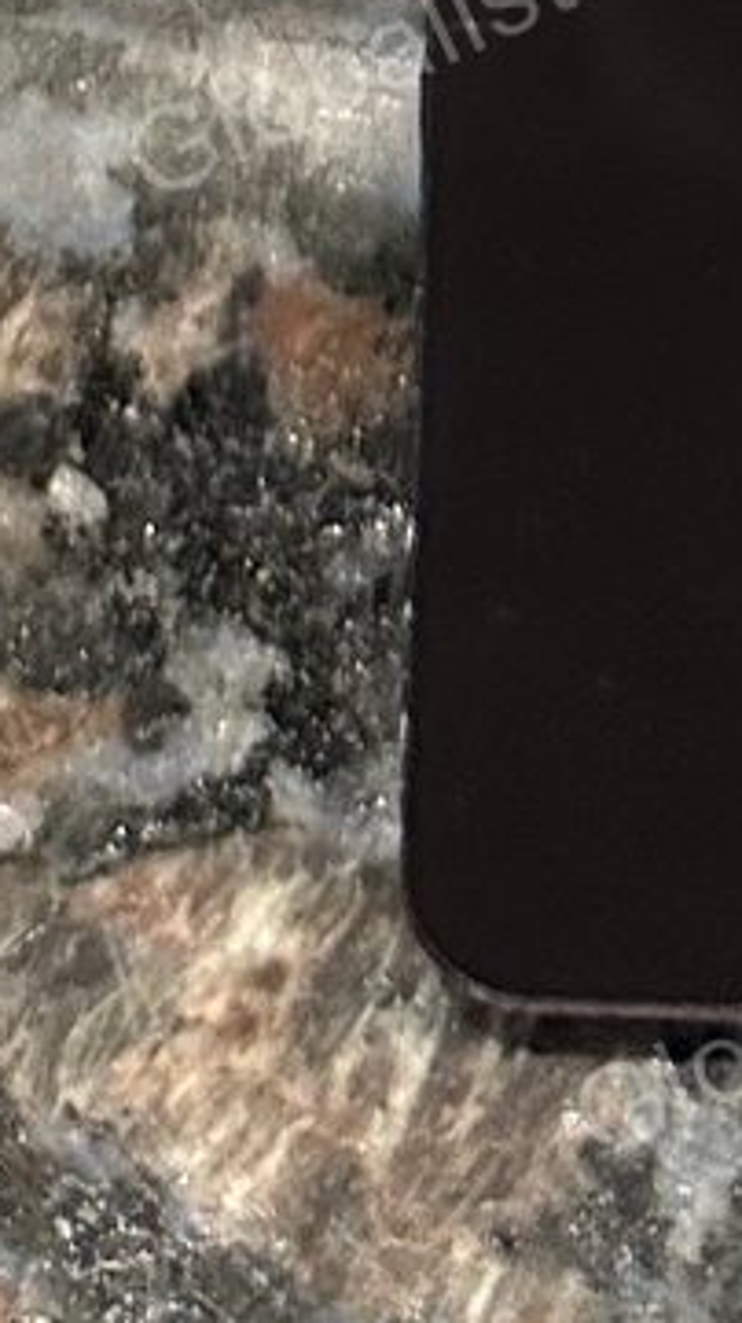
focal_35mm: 155
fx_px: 5432
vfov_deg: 10.5
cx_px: 746
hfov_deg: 7.8
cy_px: -2424
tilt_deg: -45.9
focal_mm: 6.86
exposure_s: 1/50
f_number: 1.78
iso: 250
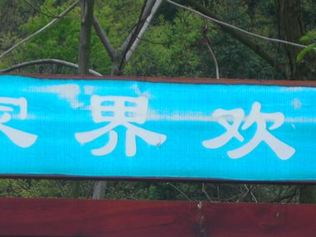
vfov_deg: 6.0
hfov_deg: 7.9
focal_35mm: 249
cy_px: 210
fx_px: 2274
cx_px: 106
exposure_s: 1/117
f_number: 5.3
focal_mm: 19.2
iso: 50
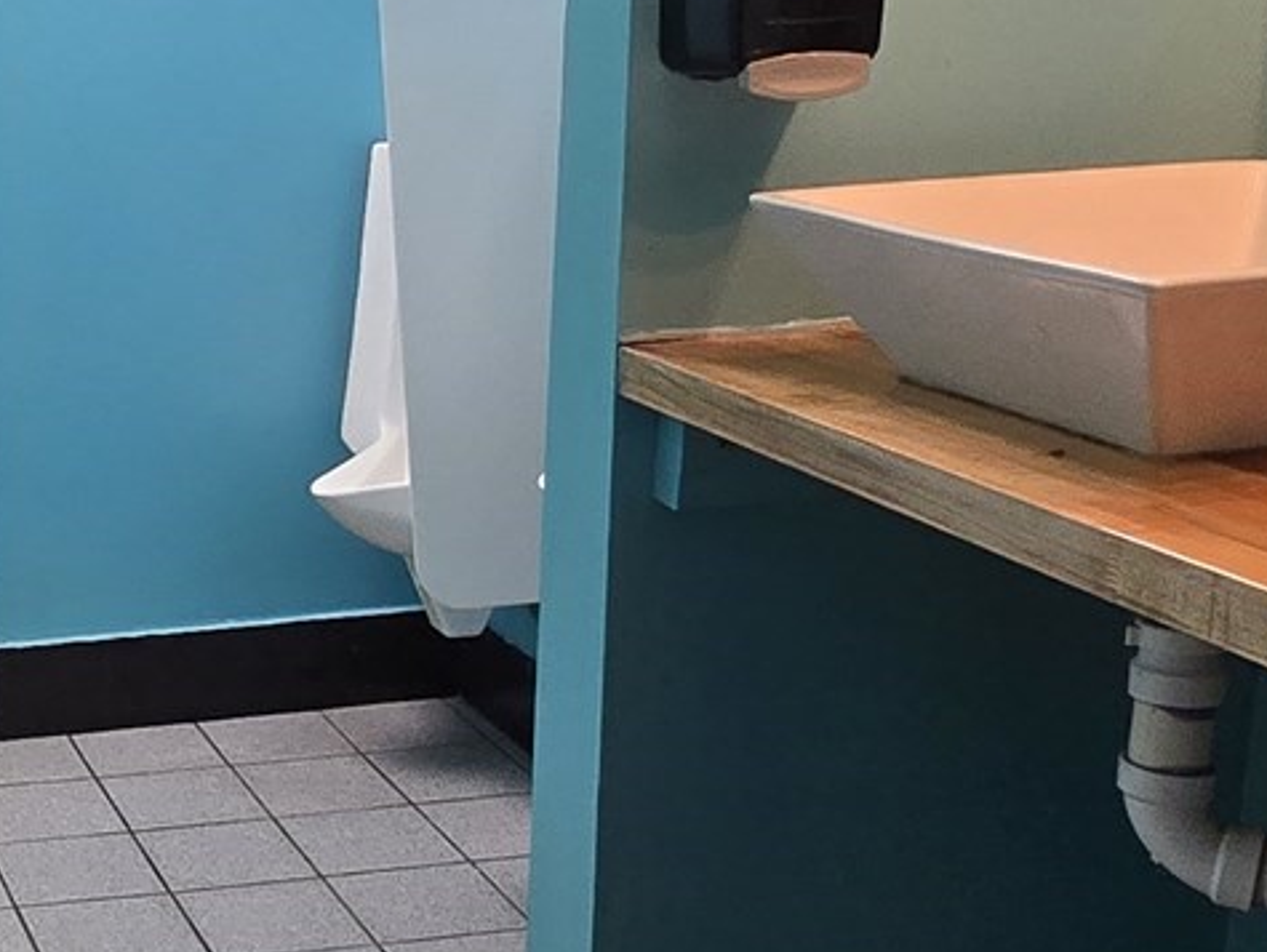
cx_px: -104
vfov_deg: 26.1
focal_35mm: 56
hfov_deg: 30.9
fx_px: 2051
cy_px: 512
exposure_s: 1/60
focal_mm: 2.2
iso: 320
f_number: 2.2
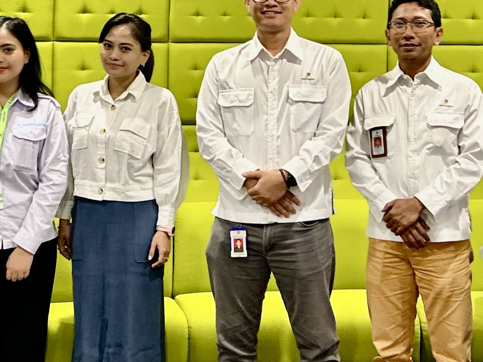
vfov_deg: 22.6
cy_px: 149
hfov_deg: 28.9
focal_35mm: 65
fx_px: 907
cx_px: 66
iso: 160
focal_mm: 5.7
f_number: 1.5
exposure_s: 1/50
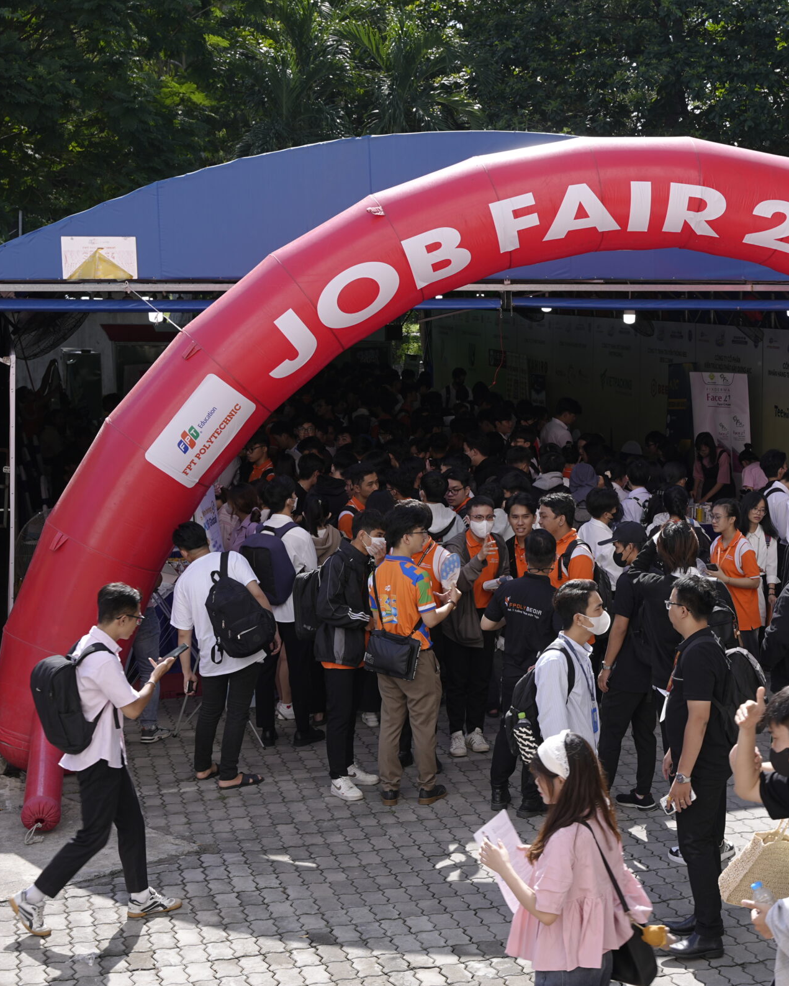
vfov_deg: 31.4
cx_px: 719
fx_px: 1753
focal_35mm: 60
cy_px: 525
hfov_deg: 24.6
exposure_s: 1/160
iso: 100
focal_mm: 39.7
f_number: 7.1
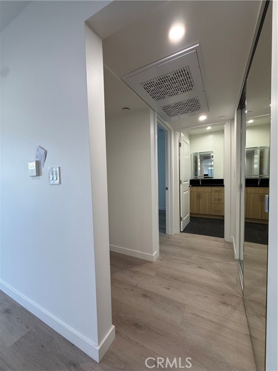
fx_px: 150
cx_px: 139
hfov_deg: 85.7
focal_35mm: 14
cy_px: 186
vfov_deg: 102.1
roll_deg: +0.9
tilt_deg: -2.0
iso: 125
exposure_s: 1/120
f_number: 2.2
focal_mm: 2.22
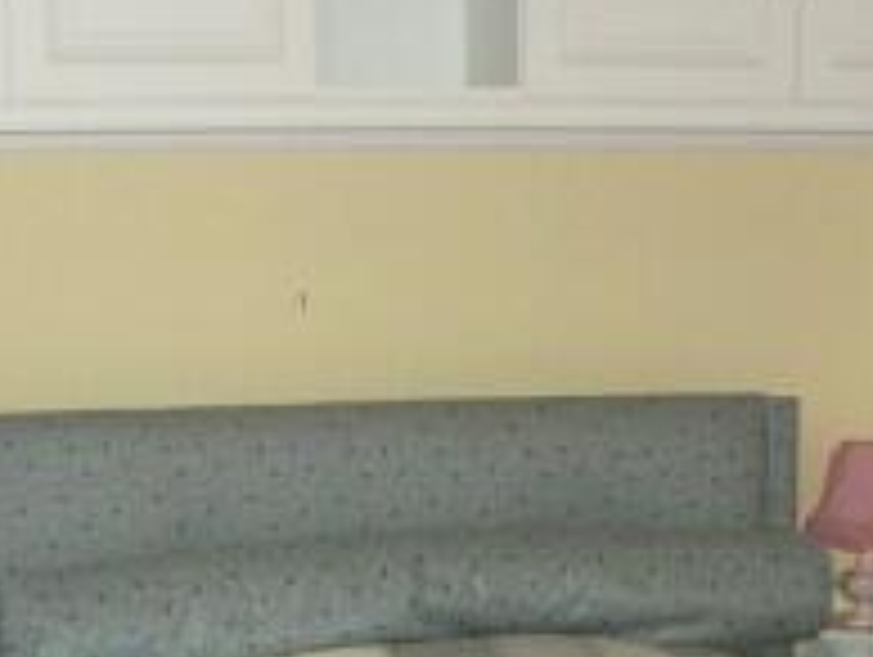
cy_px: 740
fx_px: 2727
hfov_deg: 18.2
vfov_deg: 13.4
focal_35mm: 108
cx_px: 403
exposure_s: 1/100
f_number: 2.9
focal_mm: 6.3
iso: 200
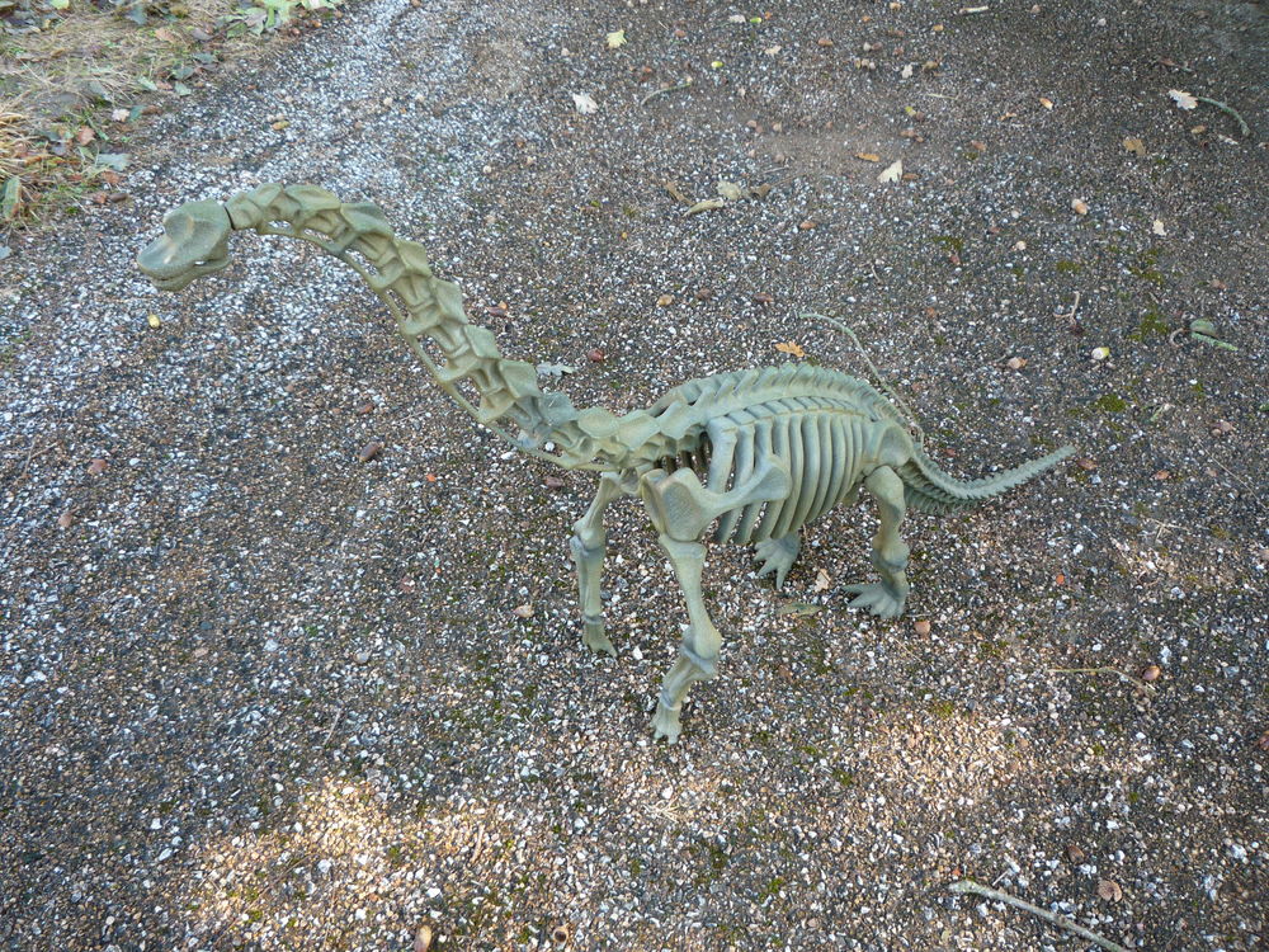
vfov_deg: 46.8
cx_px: 634
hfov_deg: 60.0
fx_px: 1100
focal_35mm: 30
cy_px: 476
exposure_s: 1/30
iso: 125
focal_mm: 5.2
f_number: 3.3
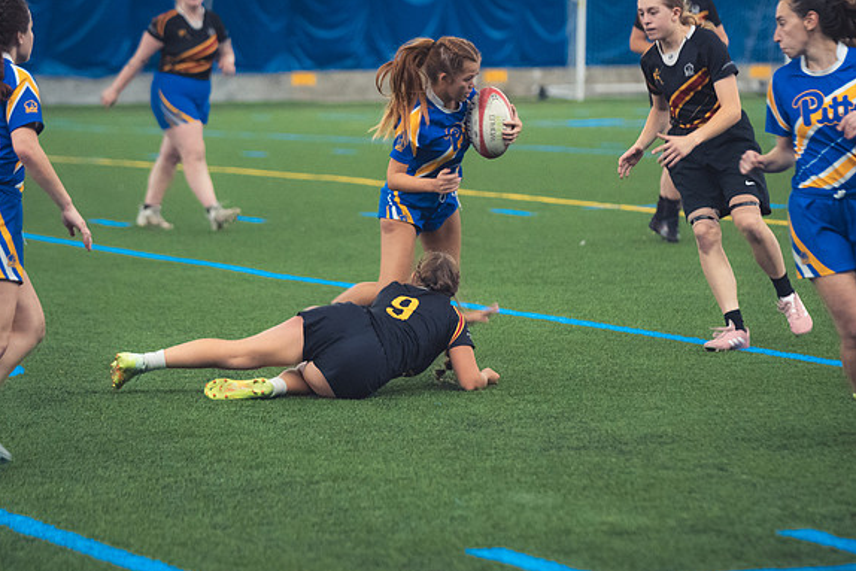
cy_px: 285
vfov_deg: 7.0
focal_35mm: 197
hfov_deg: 10.4
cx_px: 425
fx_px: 4685
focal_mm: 130
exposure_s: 1/320
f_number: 2.8
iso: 4000
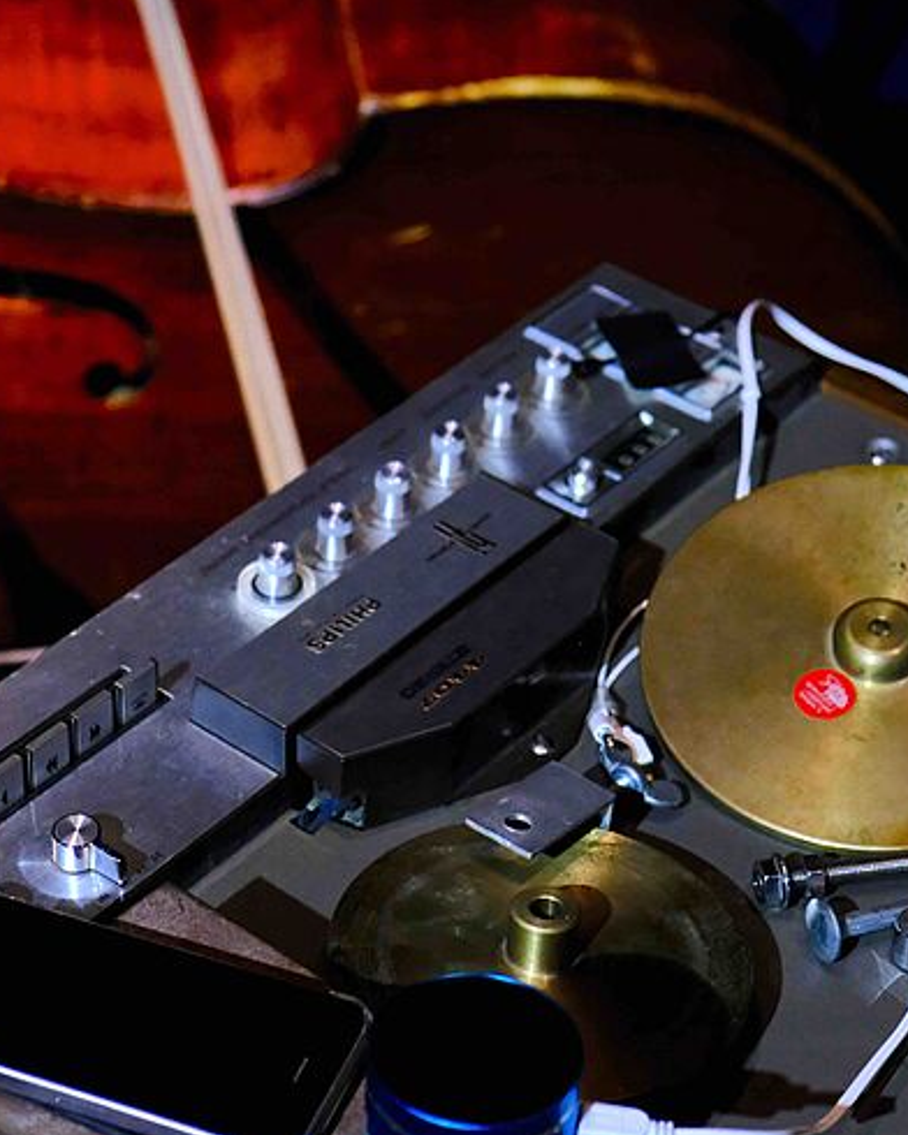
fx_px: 3090
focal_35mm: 92
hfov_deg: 16.7
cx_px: 431
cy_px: 563
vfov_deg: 20.8
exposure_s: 1/58
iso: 3200
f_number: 4
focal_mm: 42.5
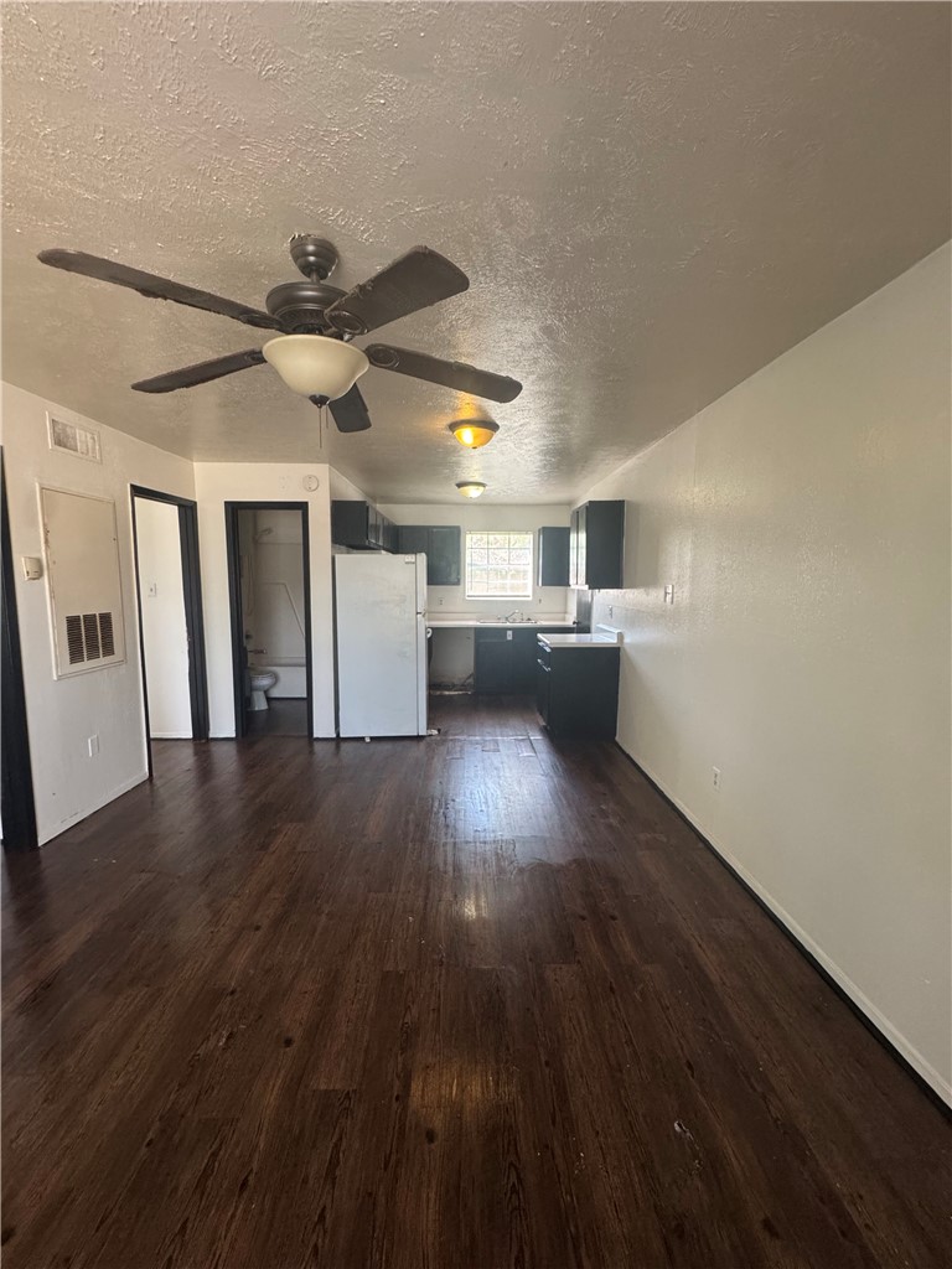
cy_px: 634
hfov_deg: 85.7
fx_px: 513
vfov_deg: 102.1
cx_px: 476
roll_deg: +0.2
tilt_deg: -6.3
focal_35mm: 14
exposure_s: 1/120
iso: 320
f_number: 2.2
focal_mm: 2.22
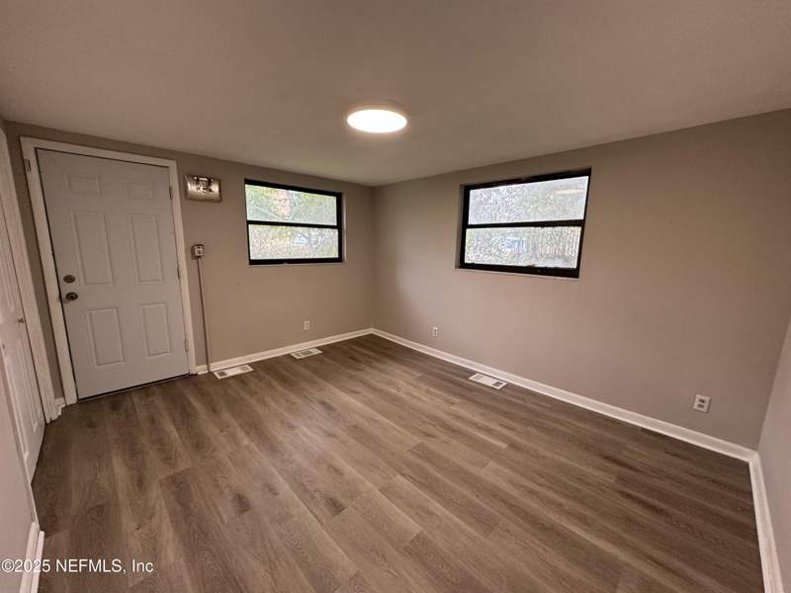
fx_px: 320
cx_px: 396
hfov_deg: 102.1
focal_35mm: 14
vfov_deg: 85.7
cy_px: 296
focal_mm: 2.22
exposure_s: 1/120
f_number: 2.2
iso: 160
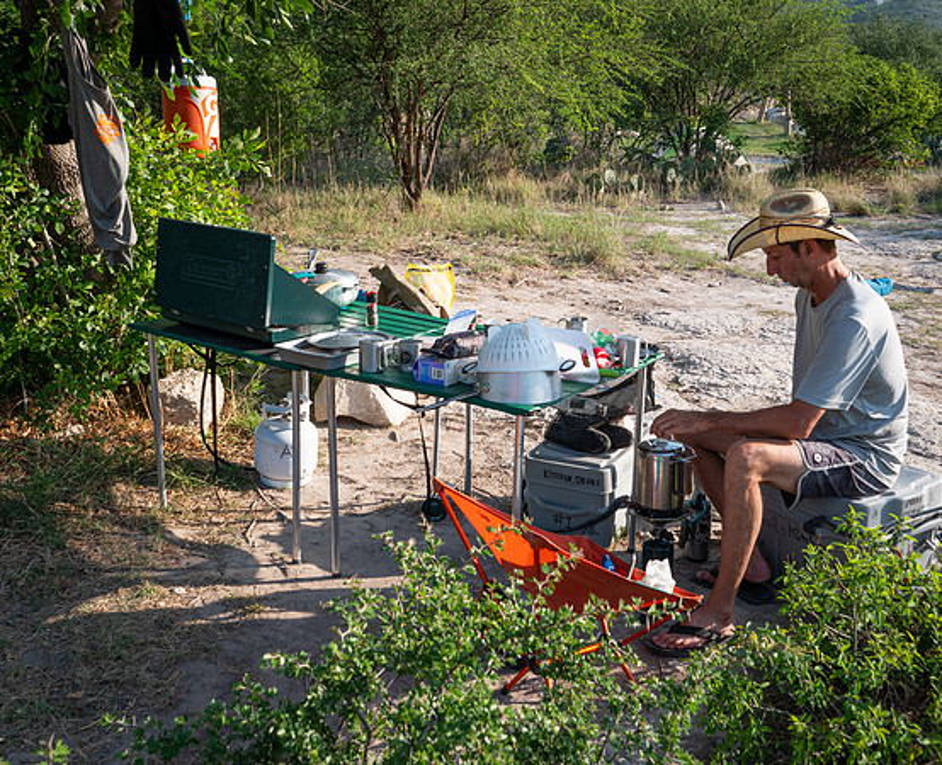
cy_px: 372
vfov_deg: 38.6
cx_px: 524
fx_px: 1091
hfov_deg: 46.6
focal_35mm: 39
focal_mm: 18
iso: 200
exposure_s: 1/400
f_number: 5
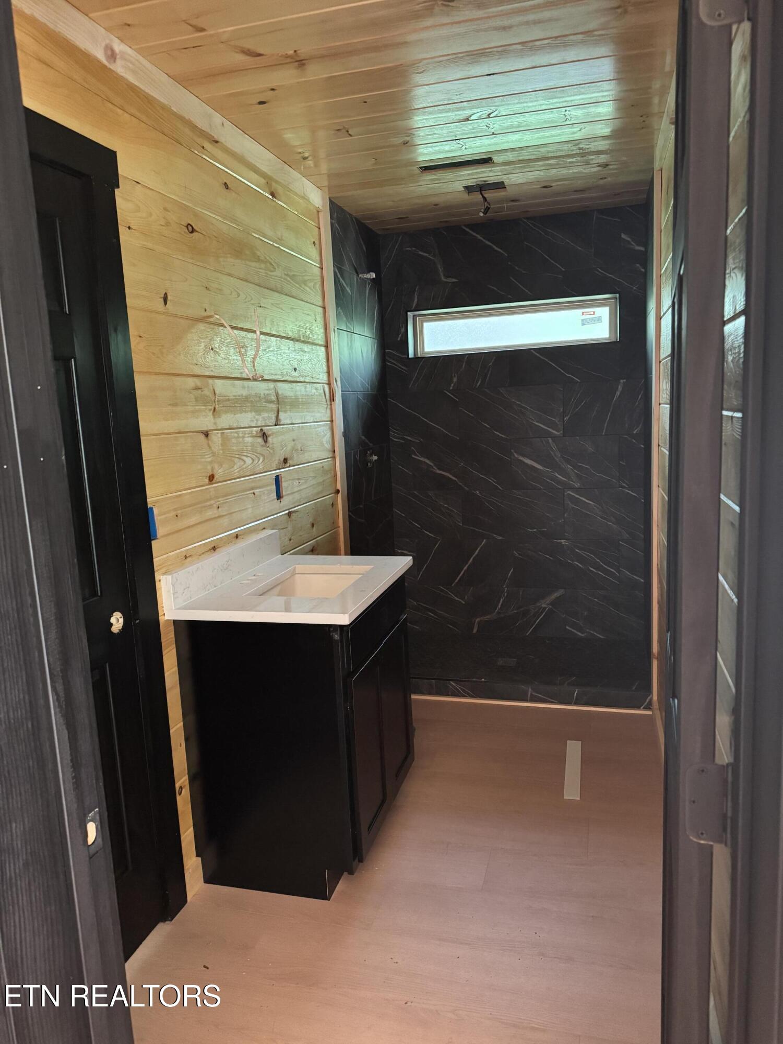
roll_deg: +3.2
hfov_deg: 56.8
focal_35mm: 24
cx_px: 392
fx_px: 724
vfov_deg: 71.6
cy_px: 522
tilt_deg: -9.1
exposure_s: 1/40
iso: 1000
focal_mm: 6.76
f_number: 1.78
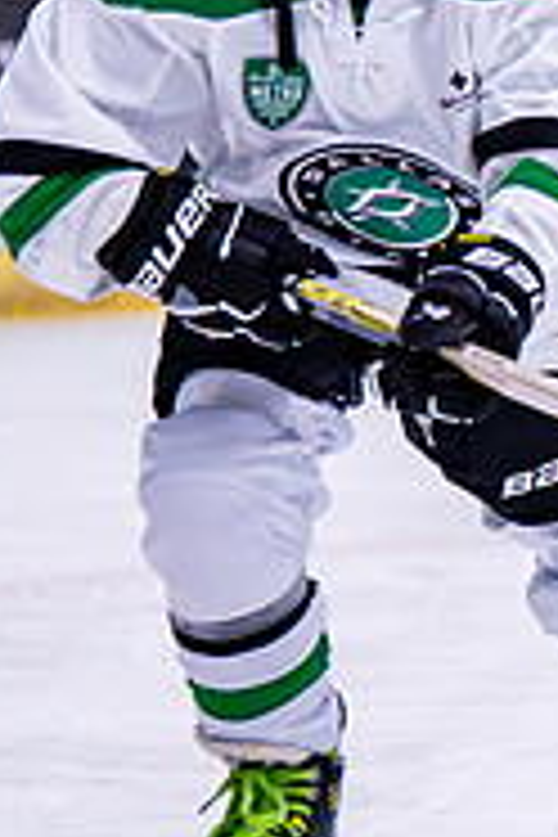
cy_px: 77
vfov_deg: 3.7
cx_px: 1886
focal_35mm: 552
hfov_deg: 2.5
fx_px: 12833
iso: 2500
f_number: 2.8
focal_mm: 107
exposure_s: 1/1250
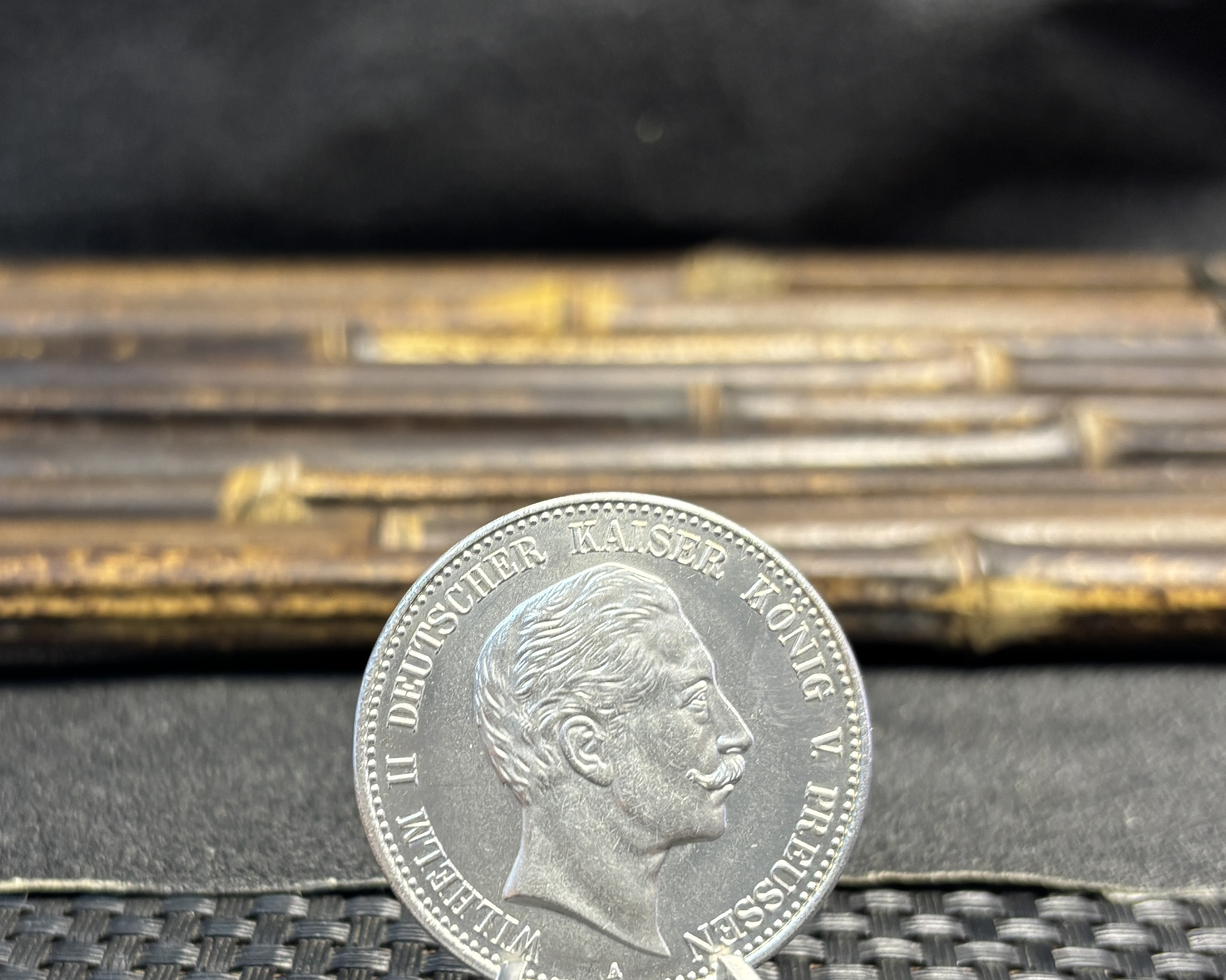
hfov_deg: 52.8
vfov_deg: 41.7
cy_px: 769
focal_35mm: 34
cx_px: 611
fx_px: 1234
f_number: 1.6
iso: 125
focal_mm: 5.96
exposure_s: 1/50
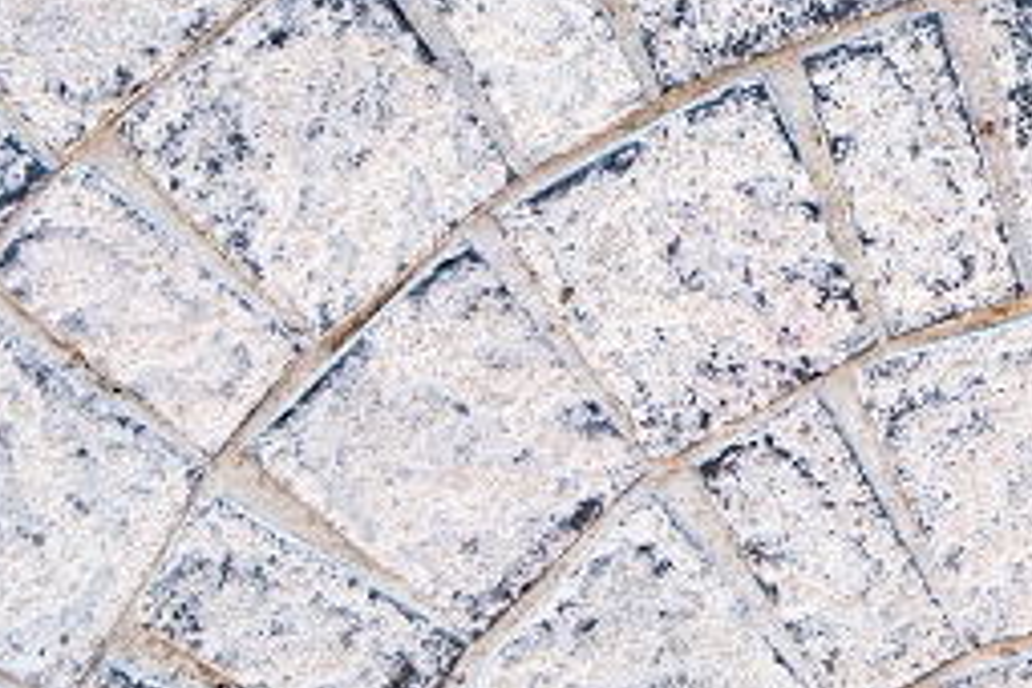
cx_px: 1267
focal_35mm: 137
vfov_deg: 10.0
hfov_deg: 14.5
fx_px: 3927
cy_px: 32
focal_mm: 35
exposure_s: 1/400
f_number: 2.8
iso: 400
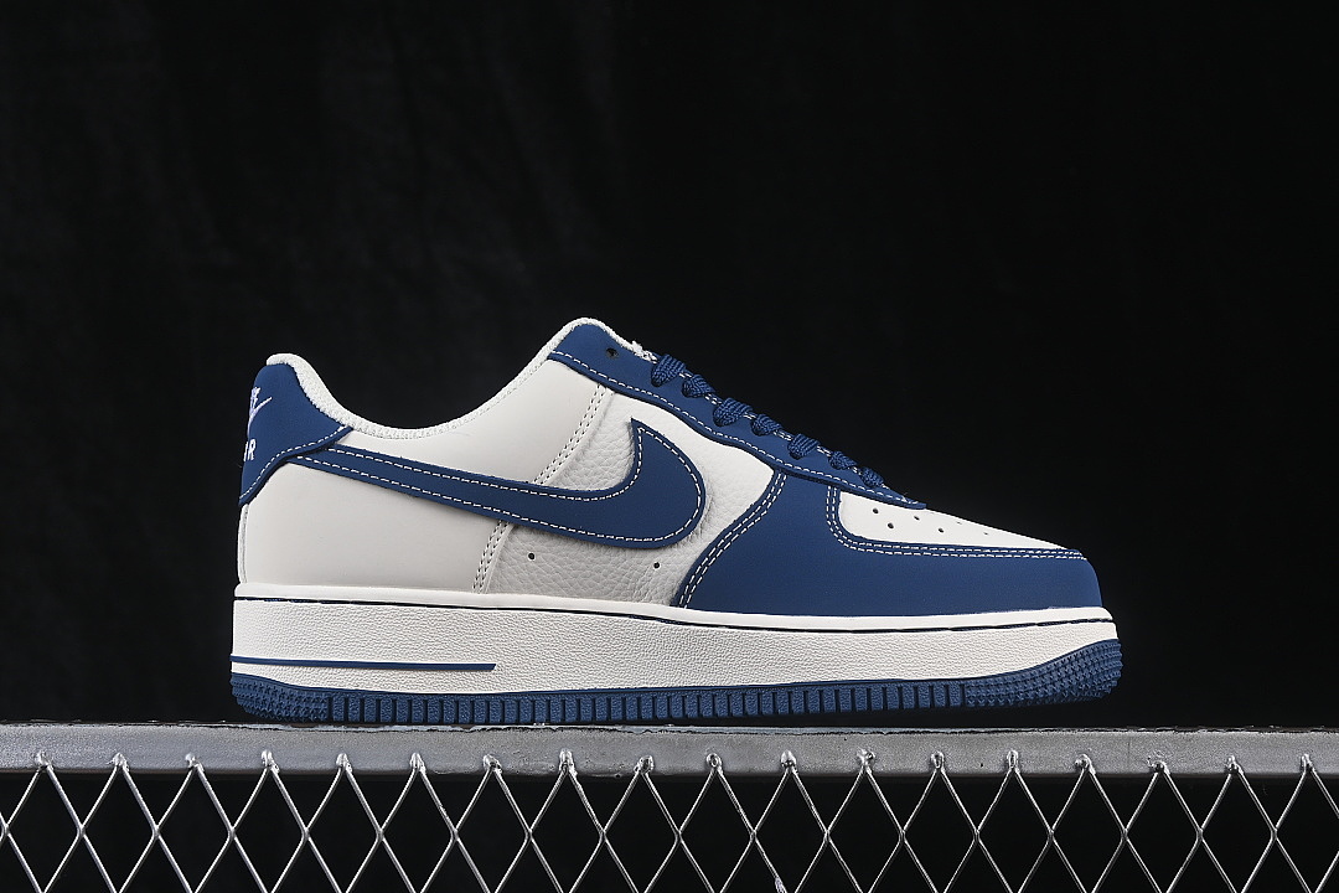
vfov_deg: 18.2
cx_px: 670
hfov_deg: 27.0
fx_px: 2789
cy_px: 446
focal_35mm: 75
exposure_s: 1/80
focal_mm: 50
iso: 160
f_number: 8
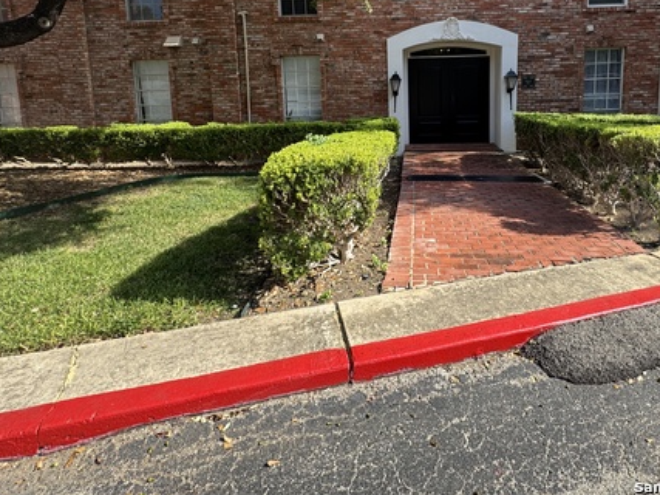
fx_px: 400
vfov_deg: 60.1
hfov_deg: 78.2
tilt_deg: -8.2
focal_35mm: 21
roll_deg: +2.2
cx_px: 391
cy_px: 125
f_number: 2.2
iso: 40
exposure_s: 1/451
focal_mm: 2.22
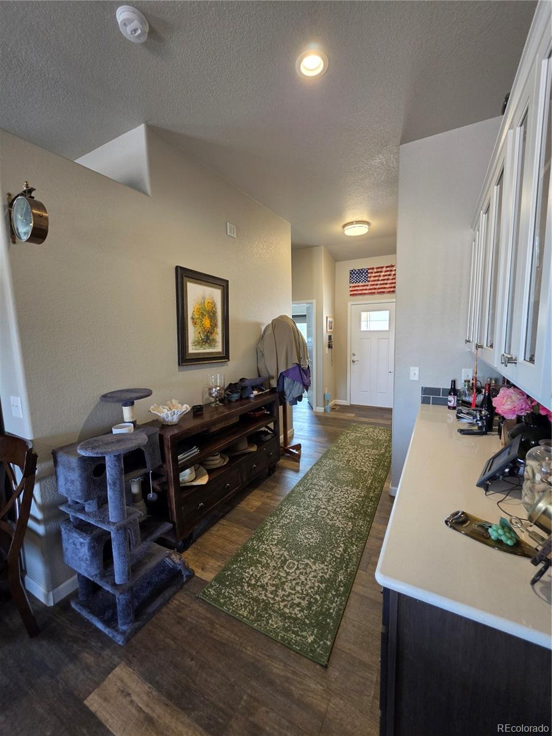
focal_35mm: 13
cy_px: 368
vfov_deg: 106.2
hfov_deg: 89.9
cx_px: 276
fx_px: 276
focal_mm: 2.2
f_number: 1.9
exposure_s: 1/60
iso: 250
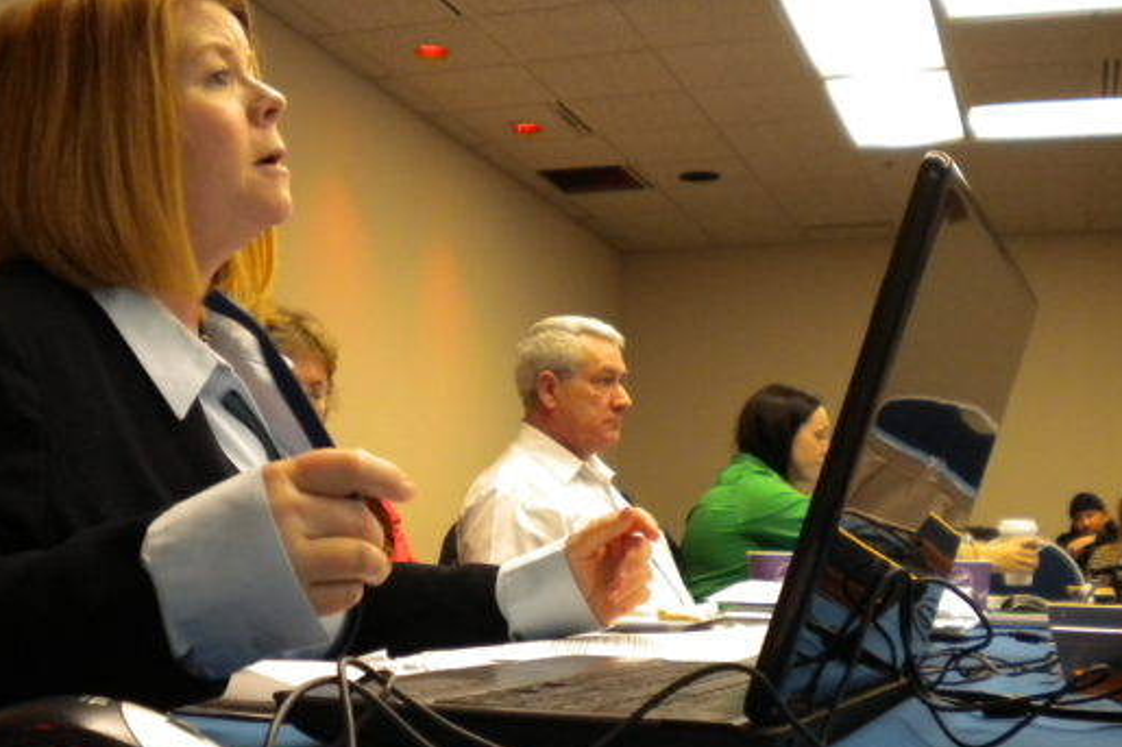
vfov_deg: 29.2
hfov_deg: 42.5
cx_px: 442
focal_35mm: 46
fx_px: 1433
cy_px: 405
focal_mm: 6.3
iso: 400
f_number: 3.1
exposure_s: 1/29.2
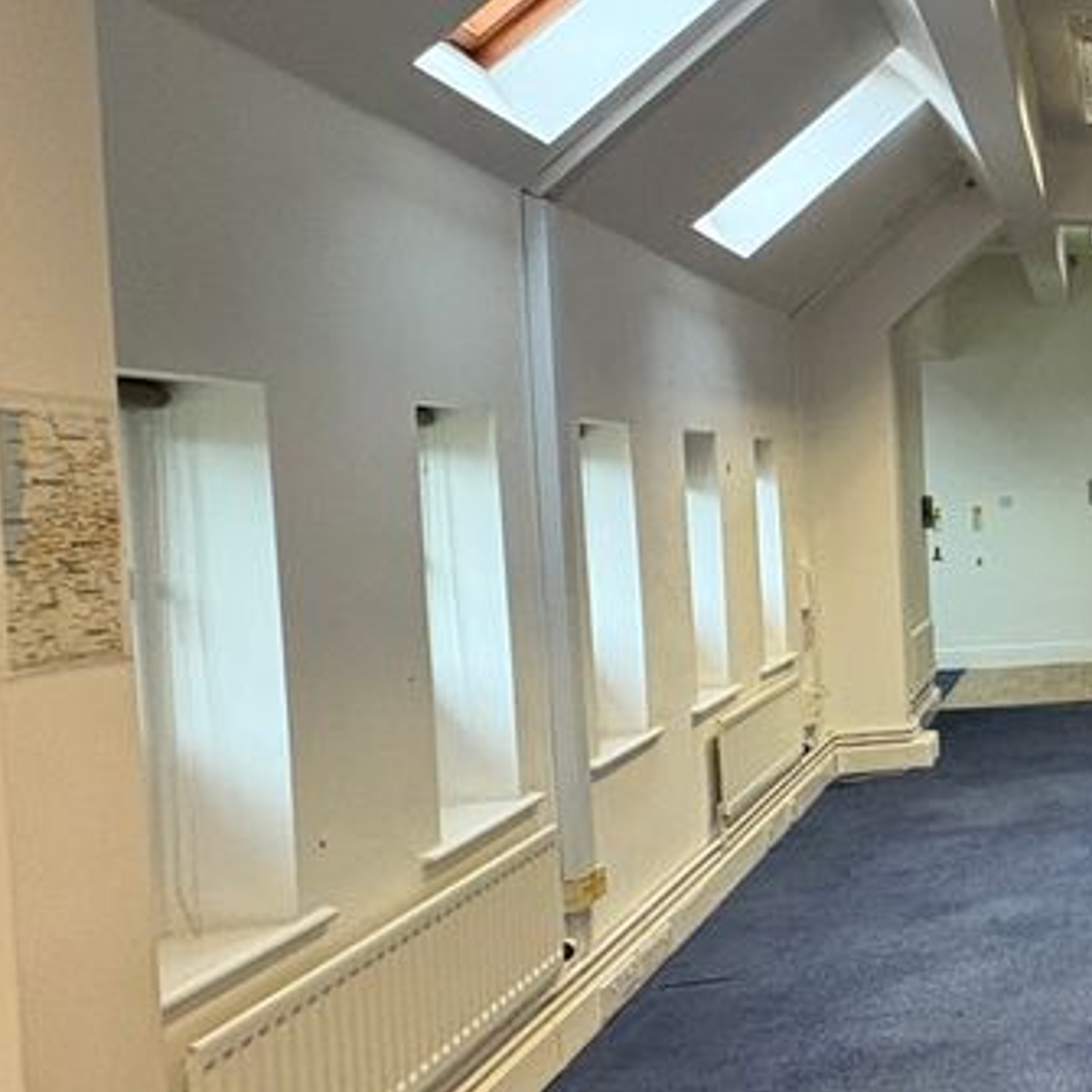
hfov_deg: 28.1
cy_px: 523
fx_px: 1463
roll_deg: +1.7
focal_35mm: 41
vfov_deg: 40.9
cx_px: 1617
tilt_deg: -1.4
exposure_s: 1/50
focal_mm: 2.22
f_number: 2.2
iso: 320
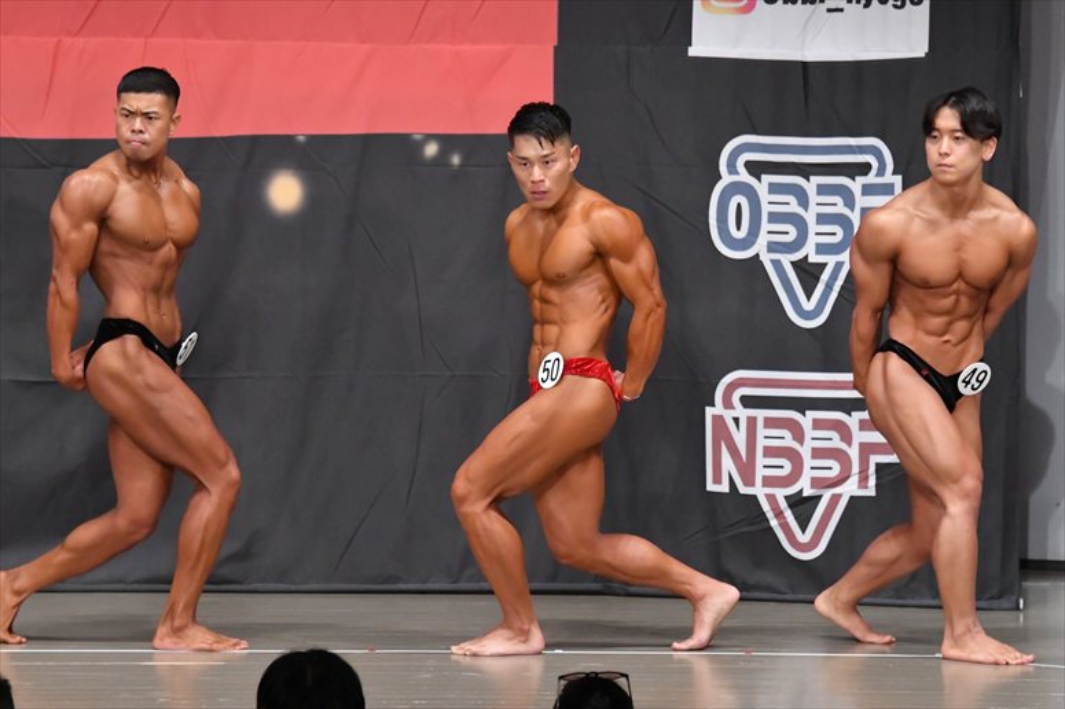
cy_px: 354
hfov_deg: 9.2
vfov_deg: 6.1
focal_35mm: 225
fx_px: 6653
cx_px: 532
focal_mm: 150
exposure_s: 1/400
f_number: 5.6
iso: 6400
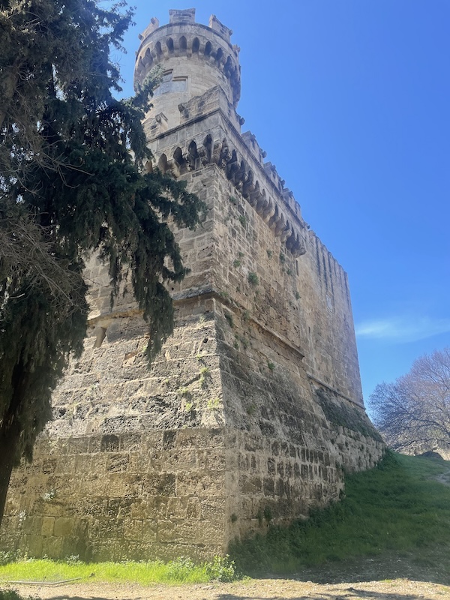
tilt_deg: +24.6
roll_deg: -1.8
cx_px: 225
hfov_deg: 53.1
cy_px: 300
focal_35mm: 26
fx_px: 451
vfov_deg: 67.3
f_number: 1.6
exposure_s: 1/1092
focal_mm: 4.2
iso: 32
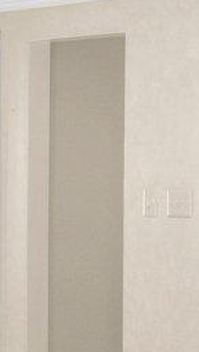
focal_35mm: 126
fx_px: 1178
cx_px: 308
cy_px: 209
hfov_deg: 9.4
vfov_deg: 17.0
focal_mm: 10
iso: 200
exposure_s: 1/4
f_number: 8
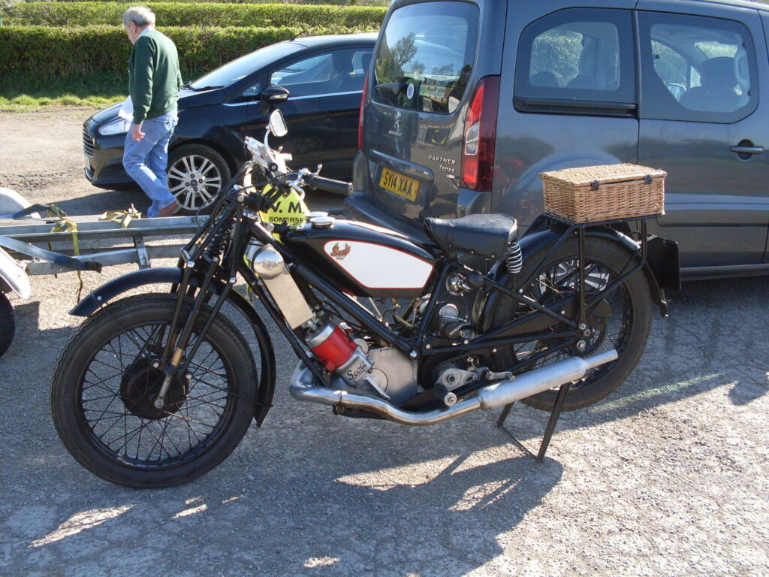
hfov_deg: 49.0
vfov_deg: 37.7
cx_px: 384
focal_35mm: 38
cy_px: 288
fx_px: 844
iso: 80
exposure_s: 1/500
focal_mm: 6.3
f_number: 2.8
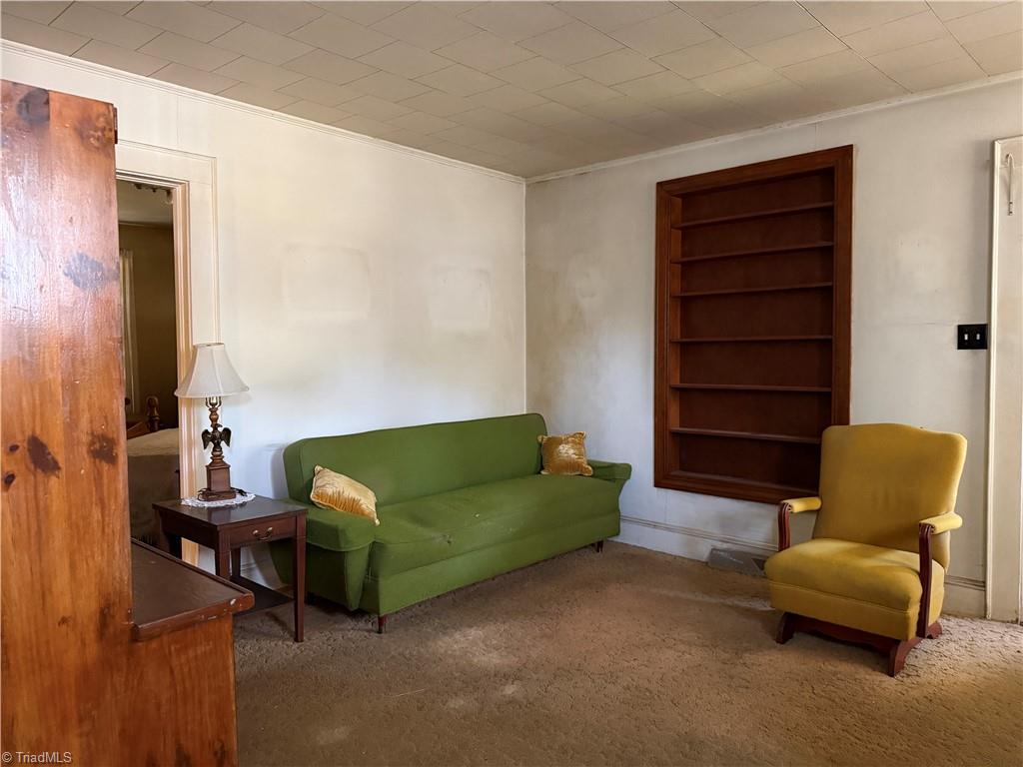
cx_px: 512
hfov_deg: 71.6
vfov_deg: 56.8
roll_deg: +0.6
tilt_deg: -2.8
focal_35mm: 24
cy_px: 384
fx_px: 709
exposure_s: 1/40
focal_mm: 6.76
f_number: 1.78
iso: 1000
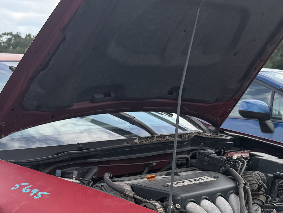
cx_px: 113
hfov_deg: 30.2
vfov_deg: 21.4
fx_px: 523
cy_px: 249
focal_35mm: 64
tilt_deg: -9.6
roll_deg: -1.4
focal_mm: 6.76
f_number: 1.78
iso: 80
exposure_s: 1/840
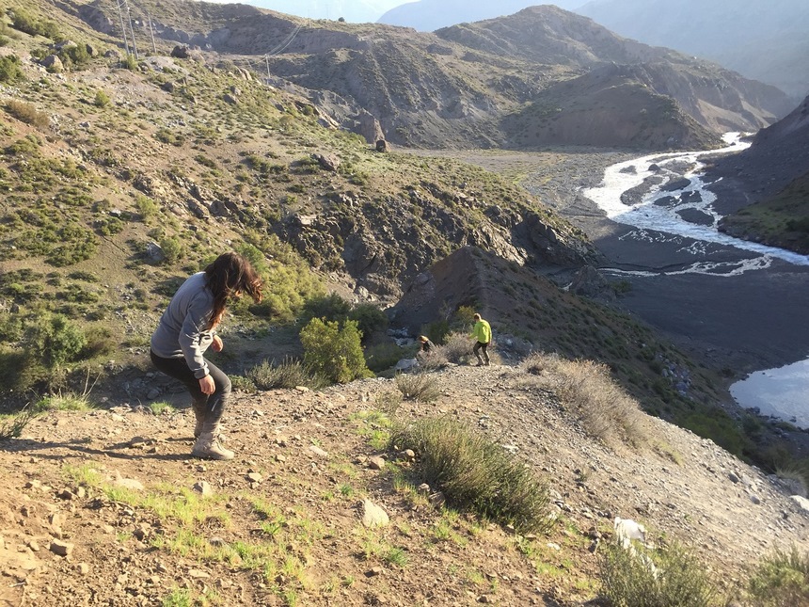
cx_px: 404
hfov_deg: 61.7
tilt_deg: -21.2
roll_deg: +4.5
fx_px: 678
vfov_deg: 48.2
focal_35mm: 29
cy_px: 304
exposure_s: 1/347
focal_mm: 4.15
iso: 32
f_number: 2.2
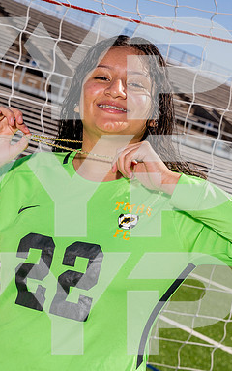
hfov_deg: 14.4
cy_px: 186
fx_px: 919
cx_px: 111
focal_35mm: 91
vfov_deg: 22.8
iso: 100
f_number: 8
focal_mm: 59
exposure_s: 1/250
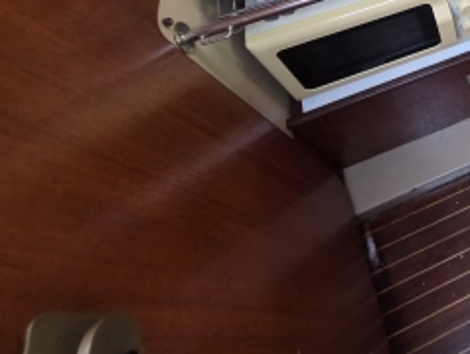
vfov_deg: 38.5
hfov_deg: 45.0
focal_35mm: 30
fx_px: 408
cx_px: 519
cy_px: -39
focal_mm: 2.2
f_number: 1.9
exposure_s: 1/50
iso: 250
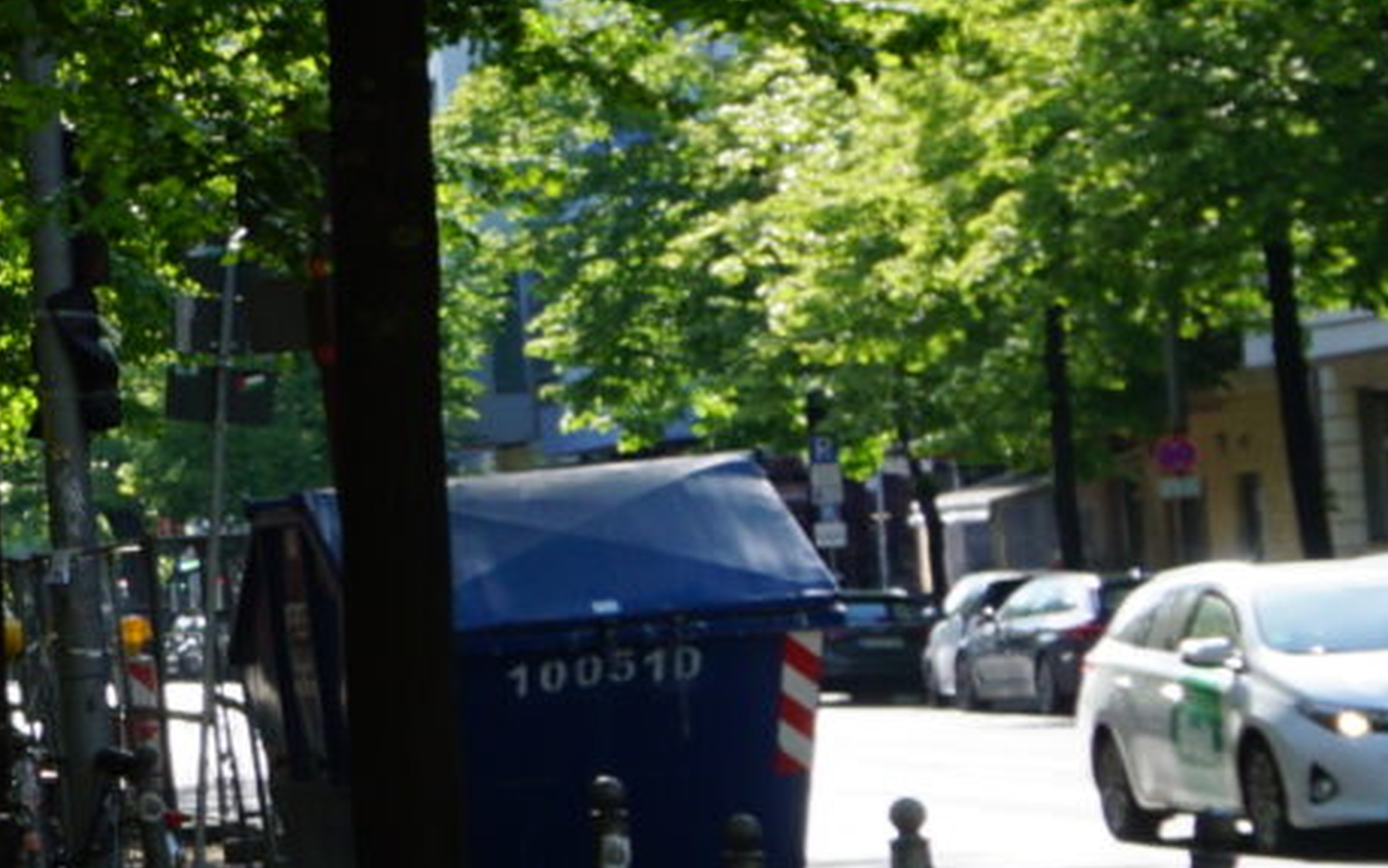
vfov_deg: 8.2
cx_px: -1972
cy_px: 318
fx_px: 6053
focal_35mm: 160
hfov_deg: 11.0
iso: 100
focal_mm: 20
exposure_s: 1/80
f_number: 7.1
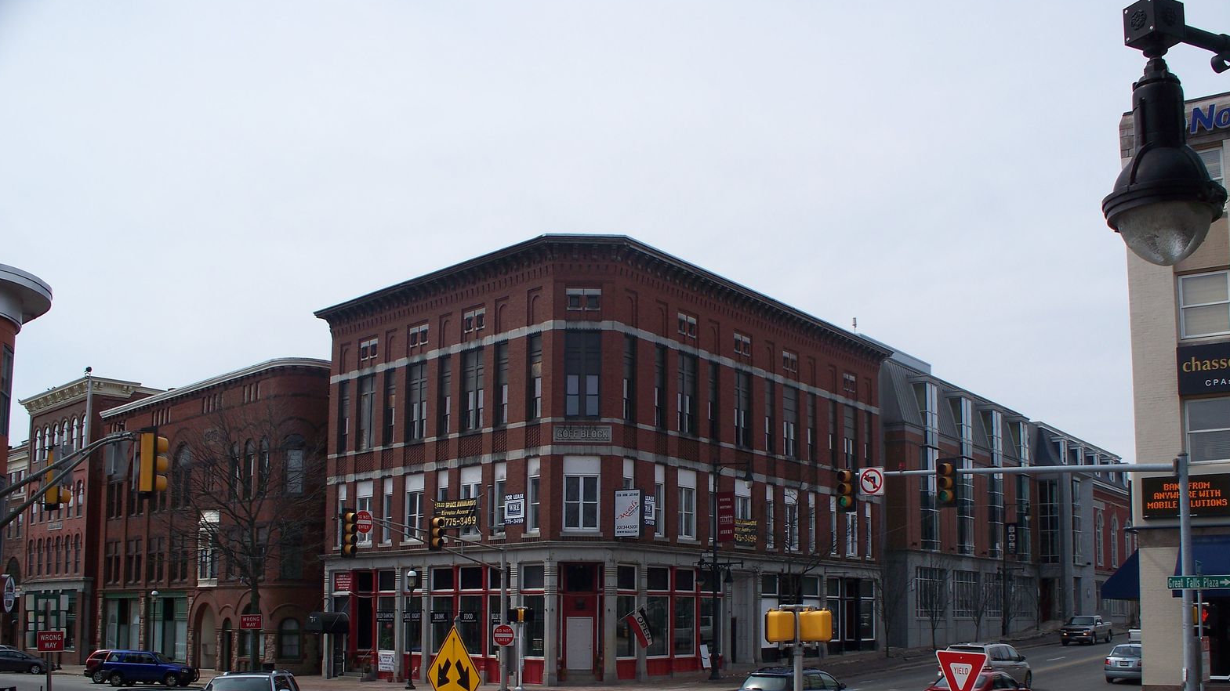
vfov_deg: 29.5
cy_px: 460
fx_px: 1304
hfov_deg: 50.5
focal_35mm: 40
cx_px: 620
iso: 64
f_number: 5
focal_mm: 7.54
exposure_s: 1/640
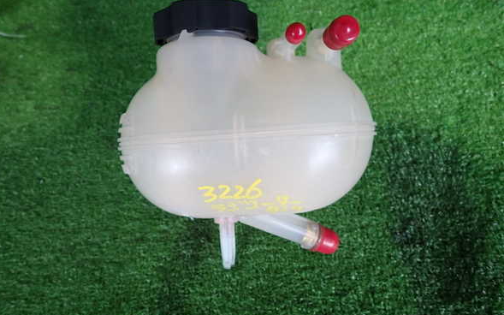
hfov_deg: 68.4
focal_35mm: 27
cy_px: 164
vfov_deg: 46.0
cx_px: 249
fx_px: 371
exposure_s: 1/30
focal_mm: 4.5
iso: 200
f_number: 2
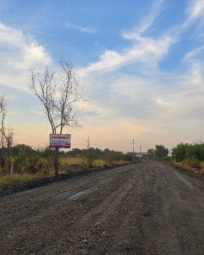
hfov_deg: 46.6
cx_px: 73
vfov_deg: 57.2
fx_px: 234
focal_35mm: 31
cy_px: 127
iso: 32
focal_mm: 6.3
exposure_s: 1/180
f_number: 1.7
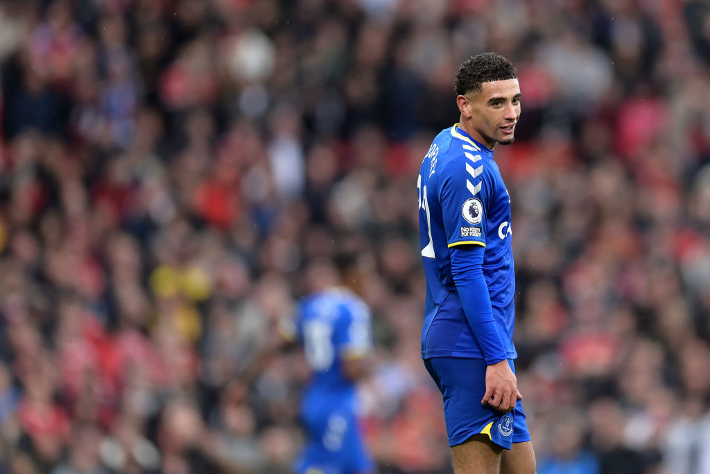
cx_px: 355
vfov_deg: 3.4
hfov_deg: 5.2
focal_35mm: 400
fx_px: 7889
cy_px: 237
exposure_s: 1/1600
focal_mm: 400
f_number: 2.8
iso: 1000
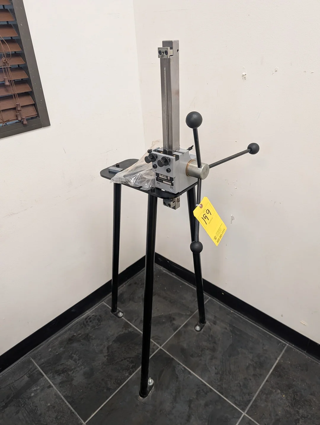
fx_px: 295
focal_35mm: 24
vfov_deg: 71.5
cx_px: 160
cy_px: 212
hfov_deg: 56.9
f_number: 1.68
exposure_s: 1/120
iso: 202
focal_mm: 6.9
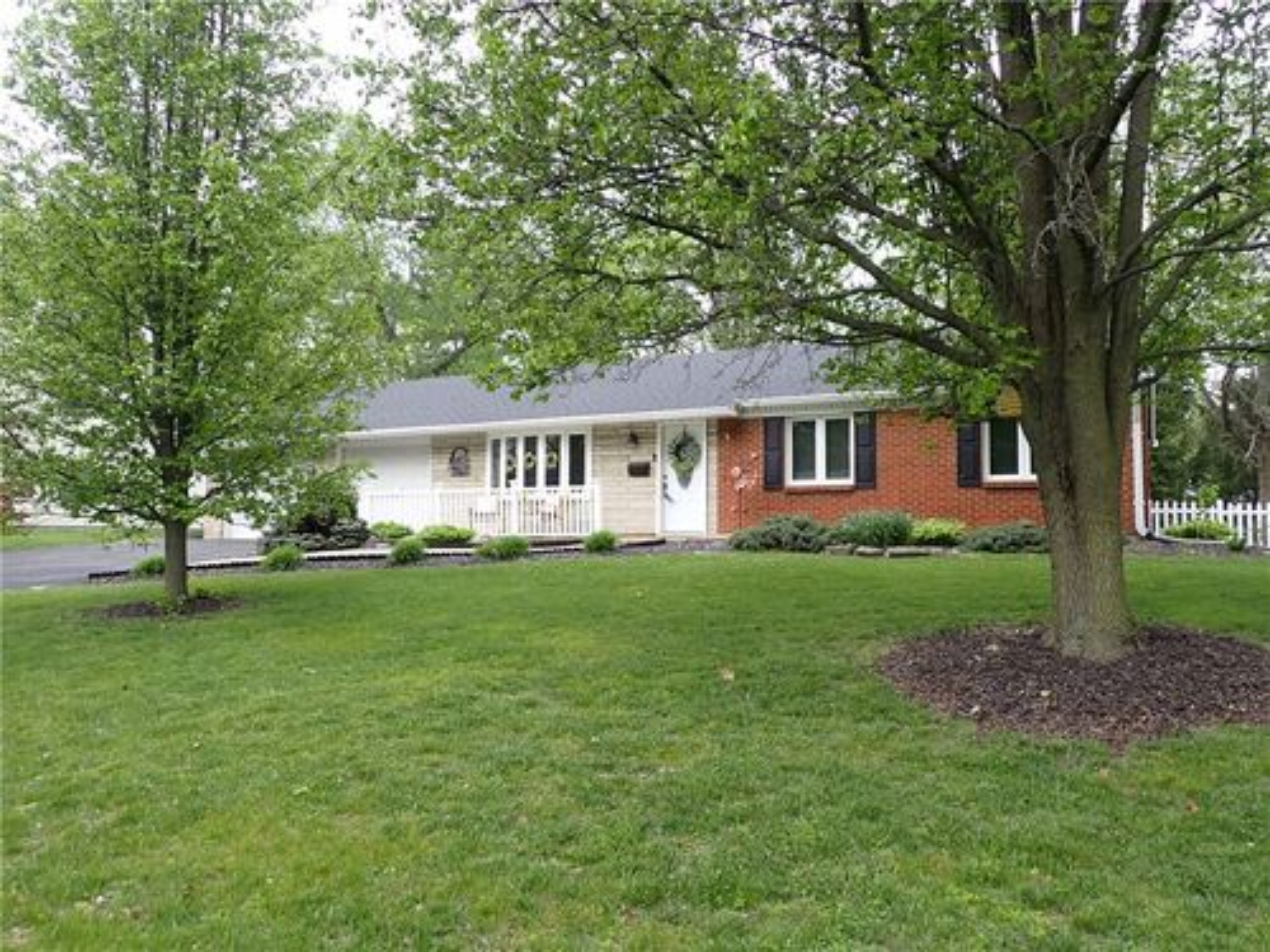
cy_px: 476
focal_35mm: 25
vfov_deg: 54.9
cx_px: 635
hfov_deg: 69.4
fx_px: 917
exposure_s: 1/160
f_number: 2.8
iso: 100
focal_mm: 4.5
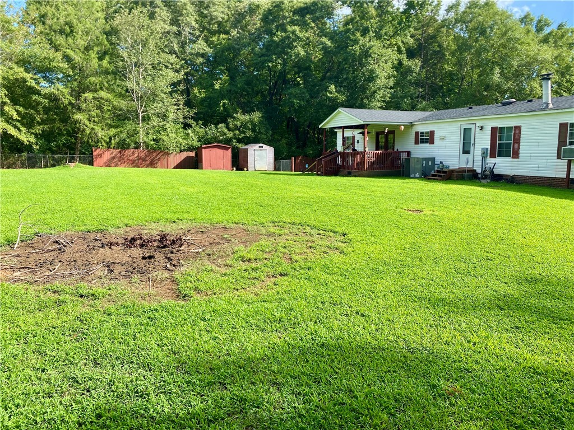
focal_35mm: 26
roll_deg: +0.6
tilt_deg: -7.3
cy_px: 215
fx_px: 431
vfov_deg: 53.1
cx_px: 287
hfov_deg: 67.3
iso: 32
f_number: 1.8
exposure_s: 1/1157
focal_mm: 4.25
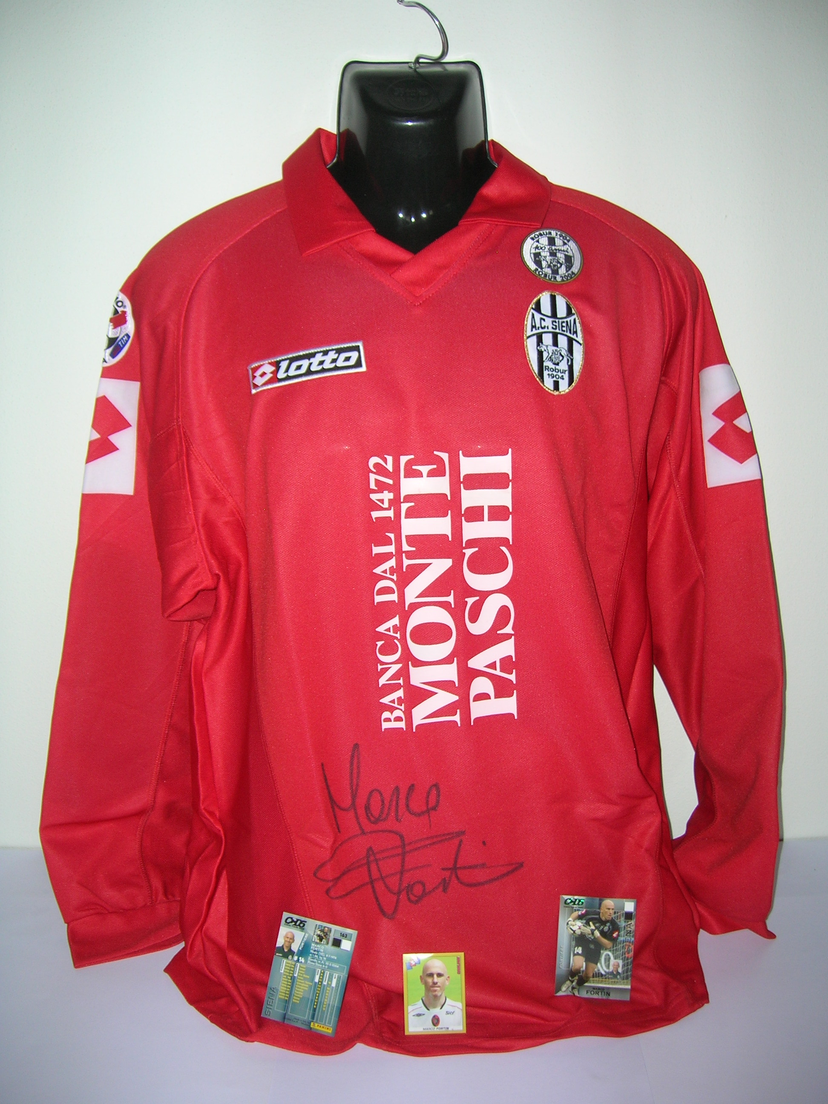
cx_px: 414
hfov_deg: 41.8
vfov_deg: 54.0
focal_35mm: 34
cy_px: 552
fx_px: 1084
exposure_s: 1/60.1
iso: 50
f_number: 2.9
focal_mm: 5.7
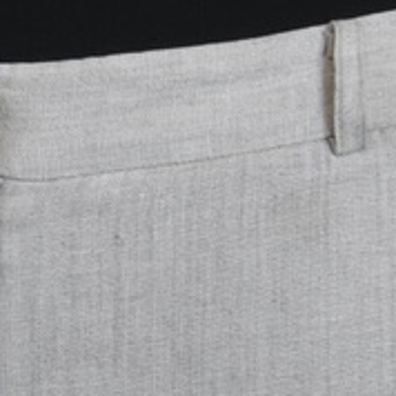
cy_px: 763
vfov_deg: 4.0
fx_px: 5547
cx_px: -107
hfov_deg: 4.1
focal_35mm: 429
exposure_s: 1/50
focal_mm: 55
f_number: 18
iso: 1600
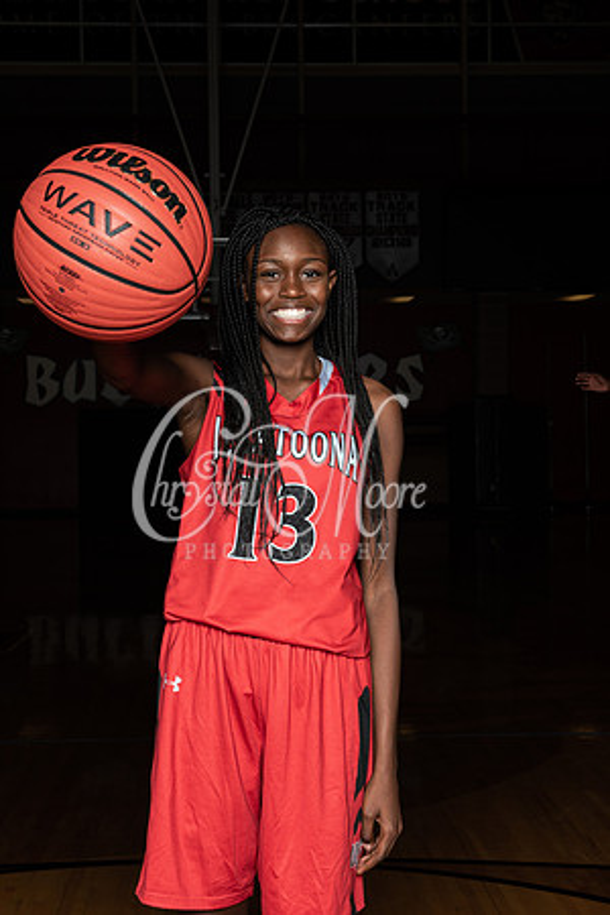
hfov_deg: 20.6
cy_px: 458
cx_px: 305
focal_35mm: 66
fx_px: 1677
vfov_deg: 30.5
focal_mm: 66
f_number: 14
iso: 320
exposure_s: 1/200
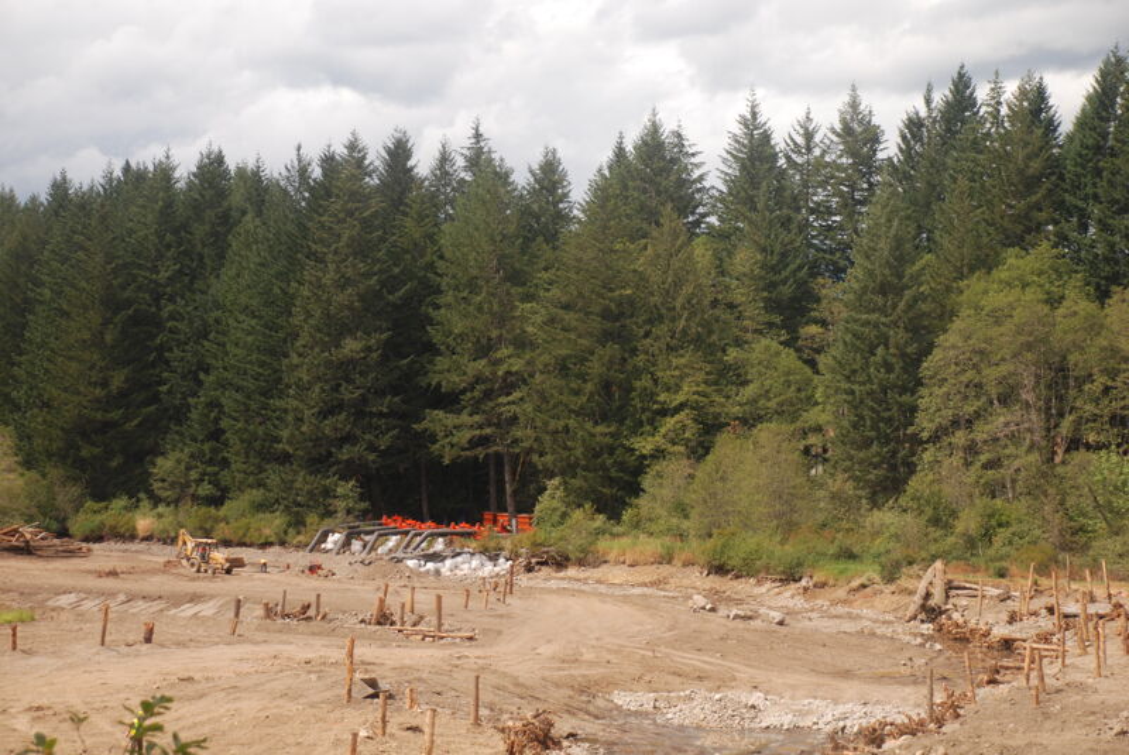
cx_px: 564
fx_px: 3107
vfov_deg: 13.9
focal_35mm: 99
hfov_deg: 20.6
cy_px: 378
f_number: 5.3
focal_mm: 66
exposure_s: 1/500
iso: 160
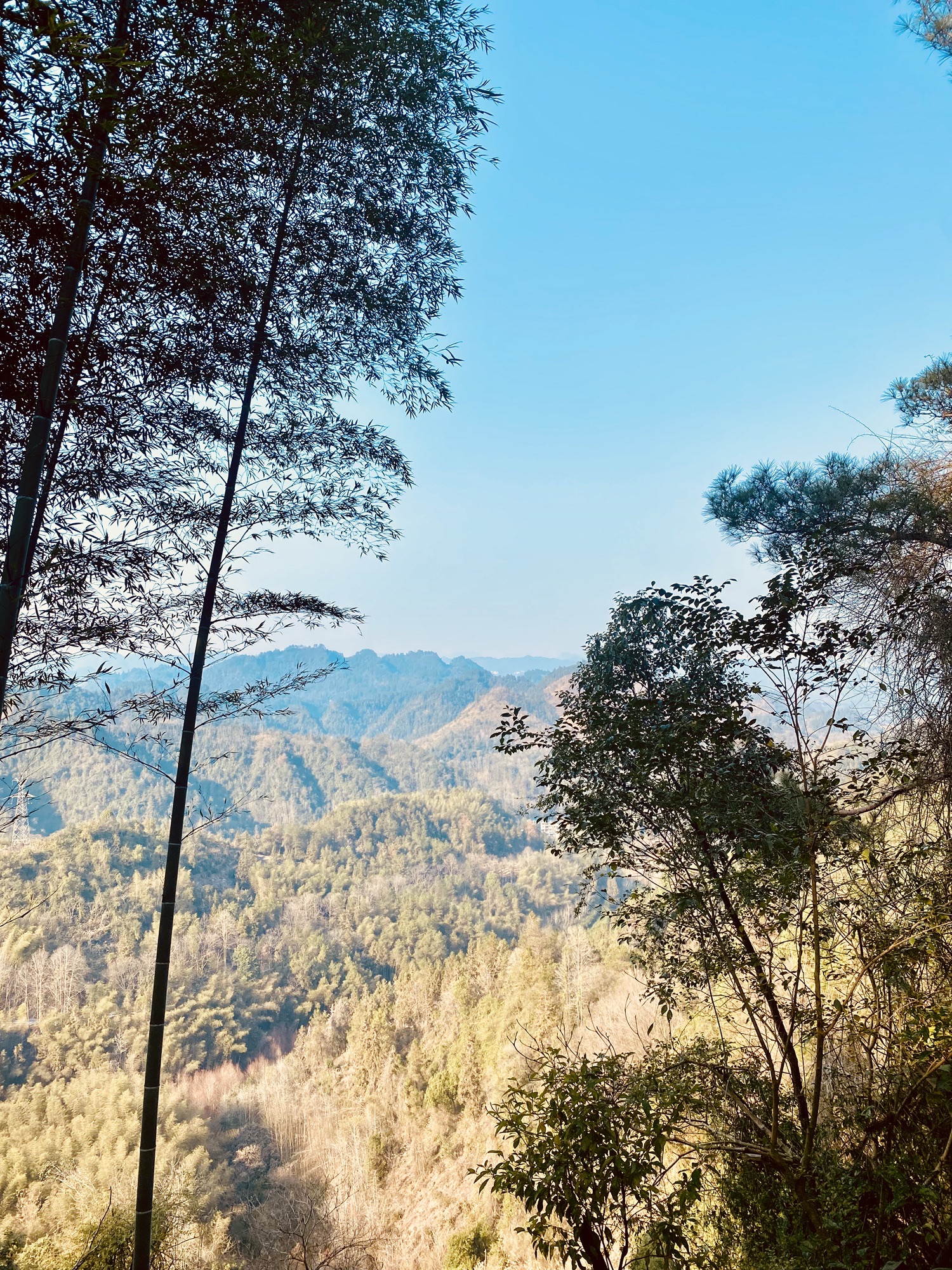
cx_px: 476
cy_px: 635
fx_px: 953
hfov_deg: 53.1
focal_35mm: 26
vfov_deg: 67.3
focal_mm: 4.25
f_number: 1.8
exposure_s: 1/1395
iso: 32
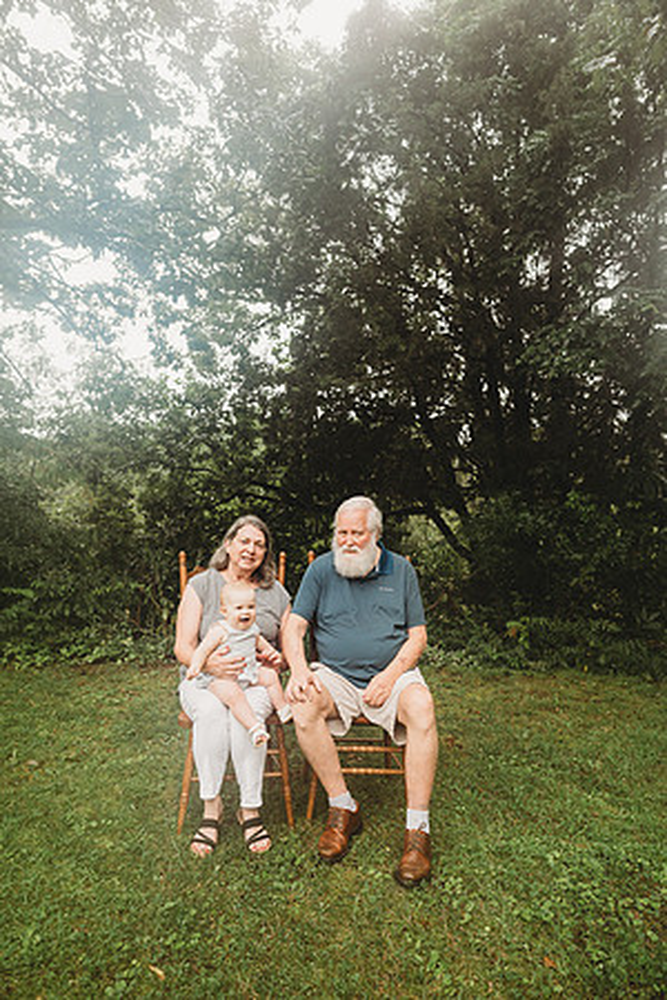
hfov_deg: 53.1
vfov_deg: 73.7
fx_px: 667
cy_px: 500
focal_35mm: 24
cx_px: 334
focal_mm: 24
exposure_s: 1/160
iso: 400
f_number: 3.5
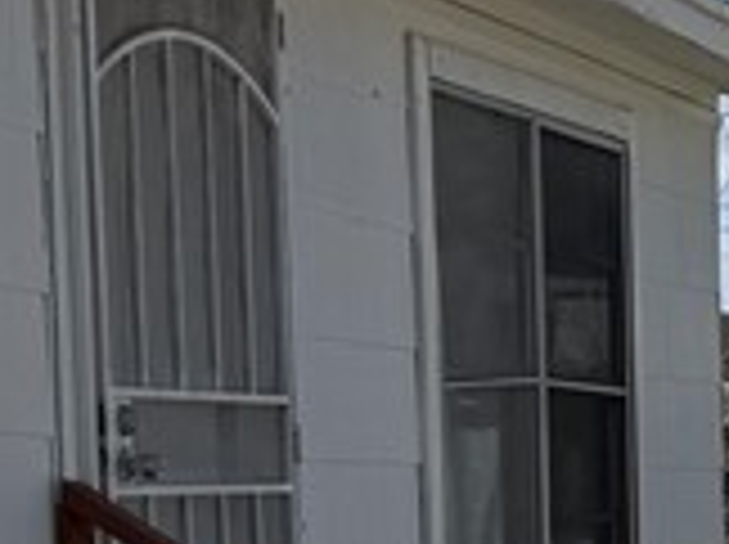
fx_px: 3196
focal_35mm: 152
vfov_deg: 9.6
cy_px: 683
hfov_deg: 10.2
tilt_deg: -1.7
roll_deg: -0.8
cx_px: 2043
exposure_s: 1/8130
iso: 80
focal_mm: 6.76
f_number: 1.78
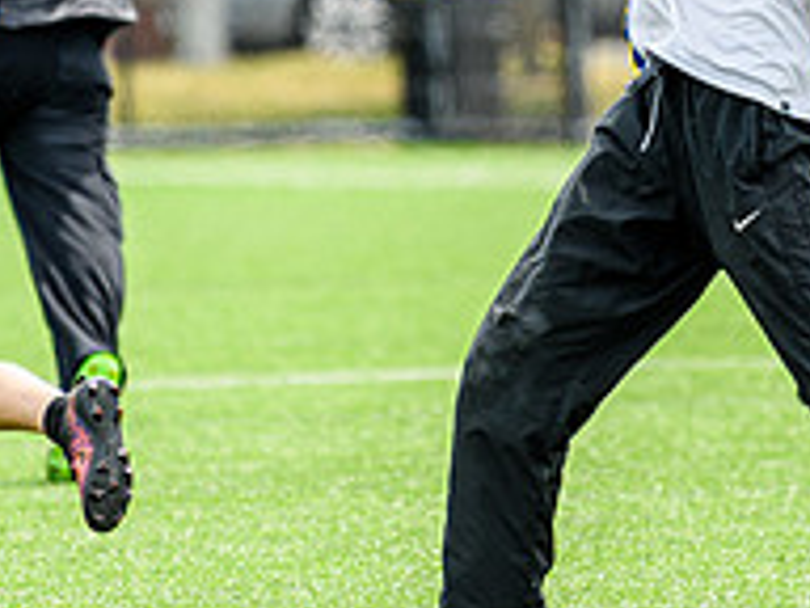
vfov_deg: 1.7
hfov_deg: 2.3
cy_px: 82
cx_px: 734
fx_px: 20358
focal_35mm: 870
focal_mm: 200
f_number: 3.2
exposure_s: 1/1250
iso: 160
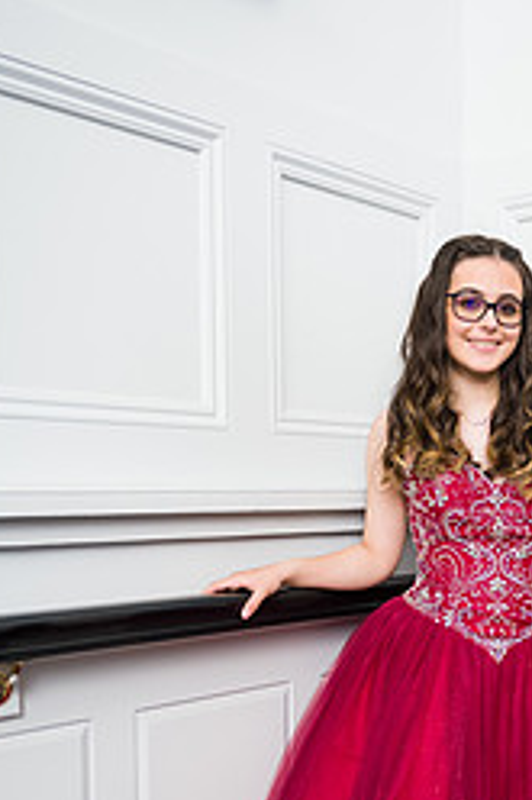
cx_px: 464
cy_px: 568
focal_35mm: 49
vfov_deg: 39.6
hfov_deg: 26.7
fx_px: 1088
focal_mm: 27
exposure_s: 1/200
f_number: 3.2
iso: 1000
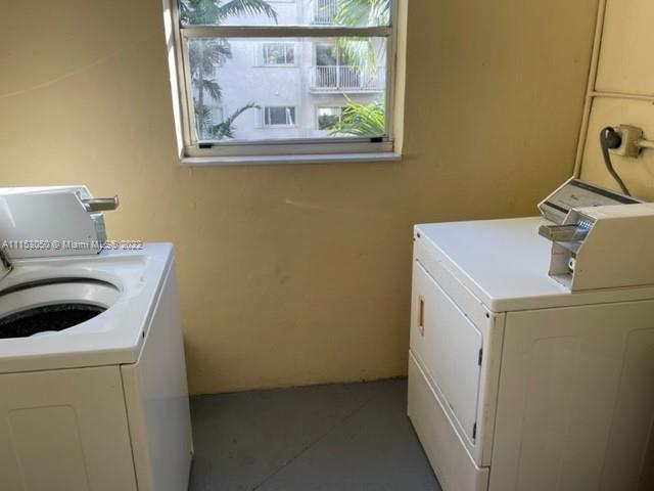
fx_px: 491
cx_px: 327
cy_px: 246
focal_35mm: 26
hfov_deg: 67.3
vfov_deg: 53.1
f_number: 1.6
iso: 40
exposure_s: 1/121
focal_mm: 4.2
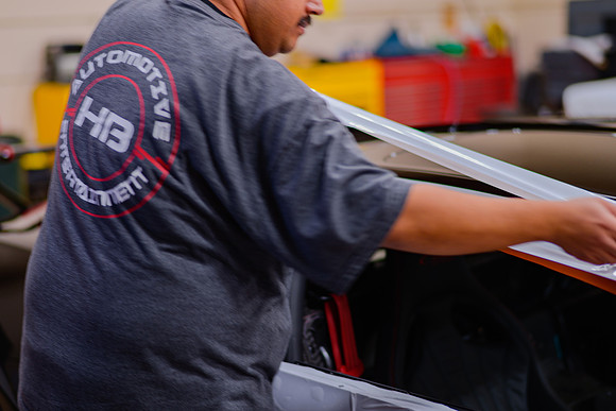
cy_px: 206
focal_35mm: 58
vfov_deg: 23.4
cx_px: 308
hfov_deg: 34.5
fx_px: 993
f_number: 1.4
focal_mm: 58
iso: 100
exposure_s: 1/60
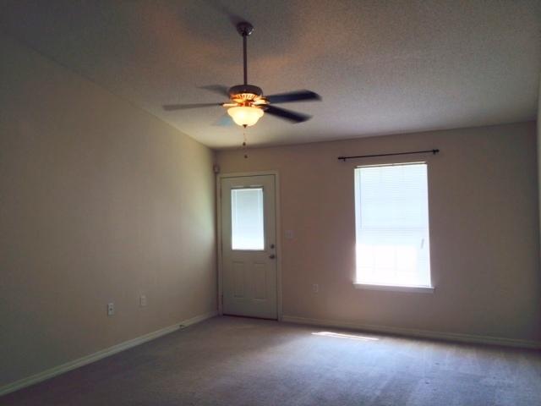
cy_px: 203
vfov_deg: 46.8
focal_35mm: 30
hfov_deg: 60.0
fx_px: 469
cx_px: 270
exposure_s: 1/50
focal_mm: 4.12
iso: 40
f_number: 2.2
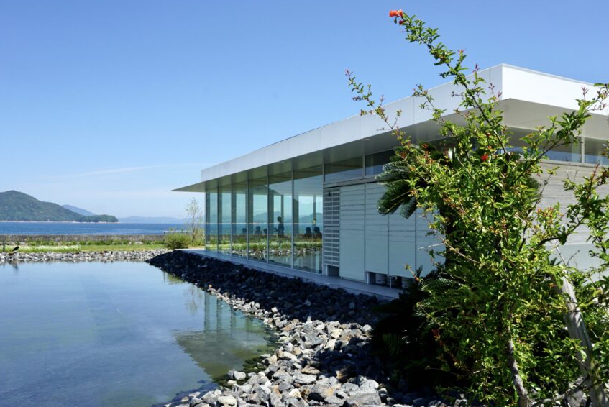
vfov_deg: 45.0
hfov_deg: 63.5
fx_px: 491
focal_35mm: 29
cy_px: 227
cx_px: 327
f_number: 11
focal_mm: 16
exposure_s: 1/125
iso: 100
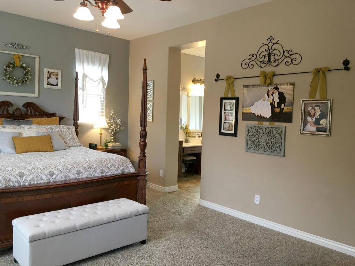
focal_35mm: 29
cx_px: 178
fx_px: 297
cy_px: 133
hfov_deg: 61.7
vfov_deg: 48.2
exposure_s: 1/15
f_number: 2.2
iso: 32
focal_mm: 4.15
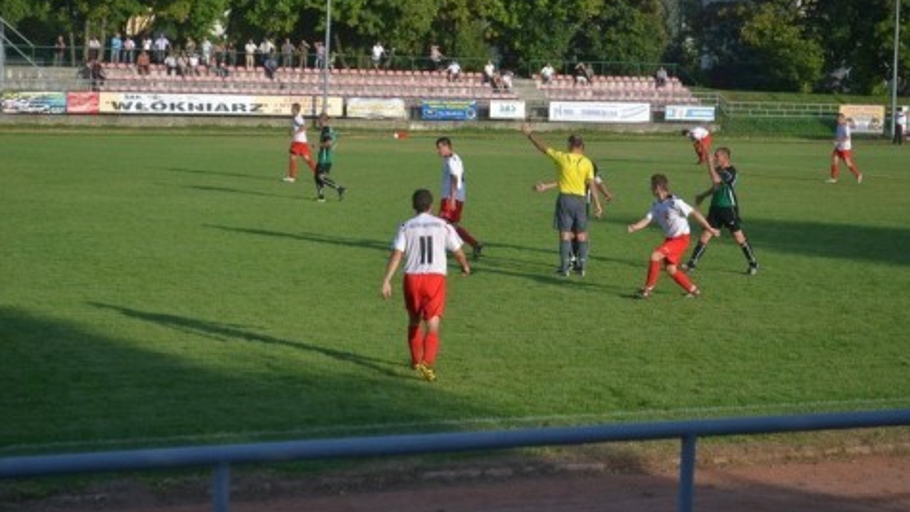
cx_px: 433
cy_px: 230
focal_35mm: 86
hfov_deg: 24.7
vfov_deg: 14.1
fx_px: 2075
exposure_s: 1/1250
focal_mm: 52
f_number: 5.6
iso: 400
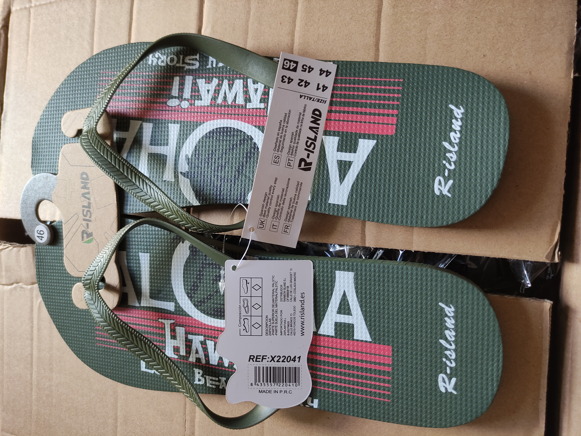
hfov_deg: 69.4
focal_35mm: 25
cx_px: 290
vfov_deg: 54.9
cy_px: 218
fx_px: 420
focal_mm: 5.43
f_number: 1.89
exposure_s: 1/50
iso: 141
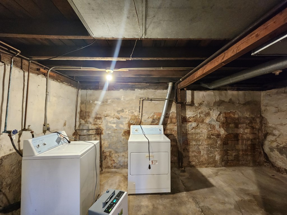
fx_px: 108
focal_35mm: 13
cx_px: 144
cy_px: 108
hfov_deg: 106.2
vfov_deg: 89.9
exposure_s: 1/24
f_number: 2.2
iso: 800
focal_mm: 2.2
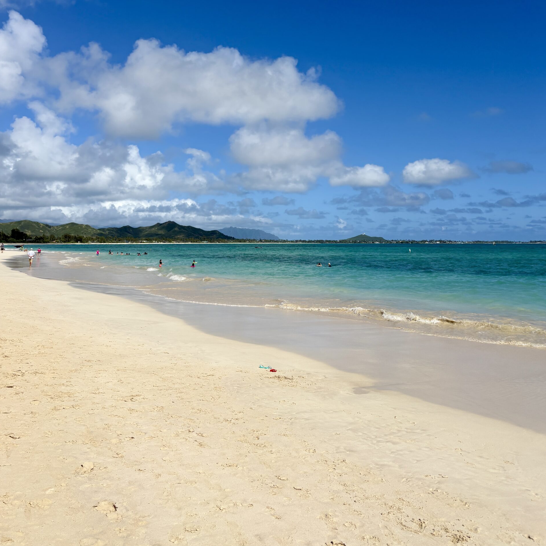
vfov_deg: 52.2
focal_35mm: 31
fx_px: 553
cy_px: 216
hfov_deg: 52.5
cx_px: 273
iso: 50
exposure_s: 1/10101
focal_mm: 5.96
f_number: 1.6
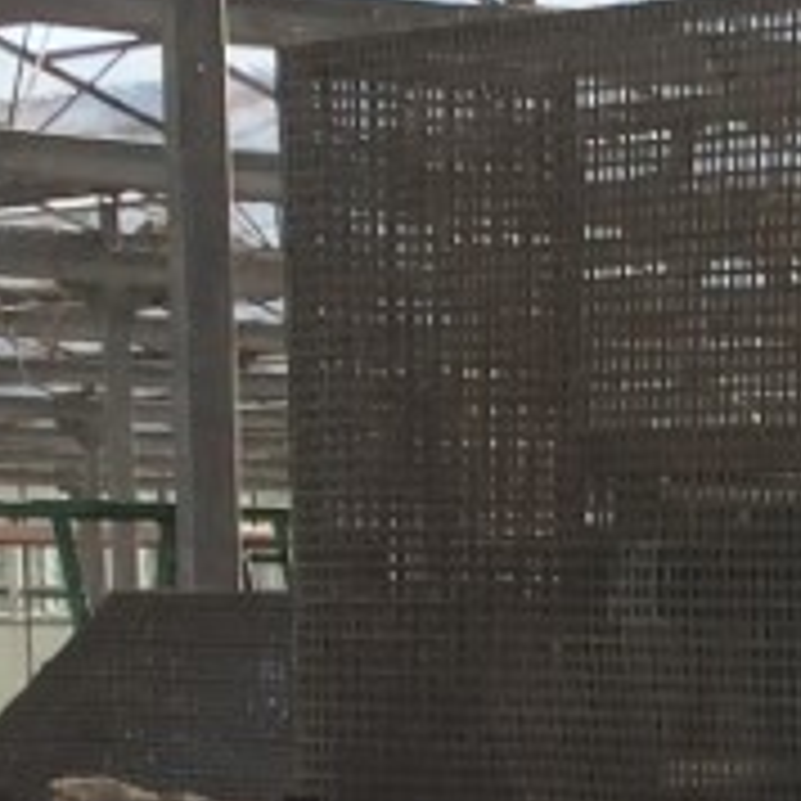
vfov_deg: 8.2
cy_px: 1287
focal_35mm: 207
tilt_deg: -8.5
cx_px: 1710
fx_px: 5419
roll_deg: +0.3
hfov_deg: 8.0
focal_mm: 4.15
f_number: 2.2
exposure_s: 1/1001
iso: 32
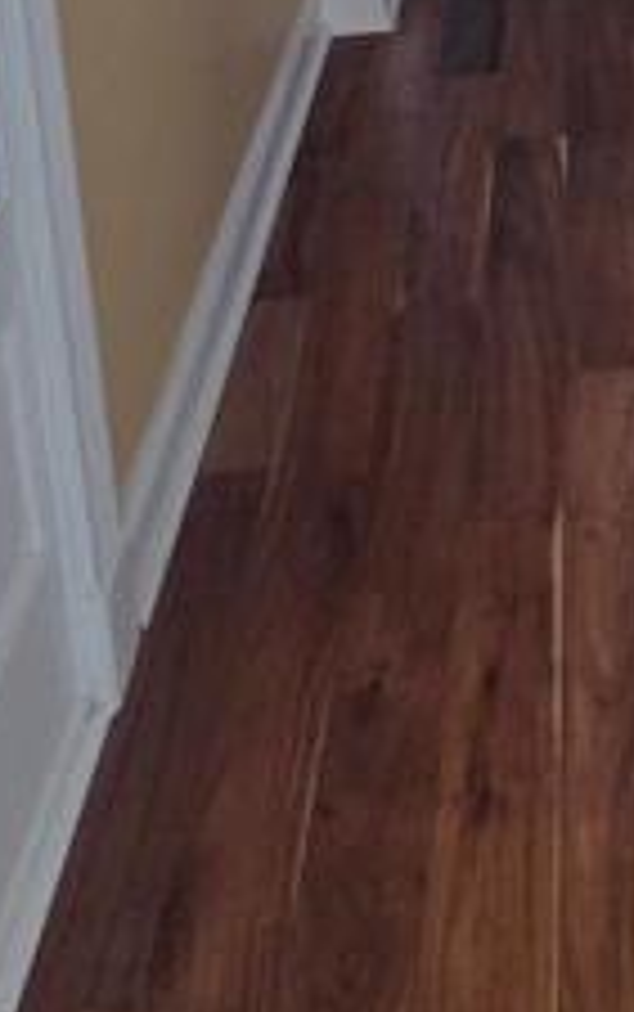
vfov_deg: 27.9
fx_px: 1297
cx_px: 728
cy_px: -522
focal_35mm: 47
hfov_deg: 25.2
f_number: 2.2
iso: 500
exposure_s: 1/60
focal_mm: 2.2
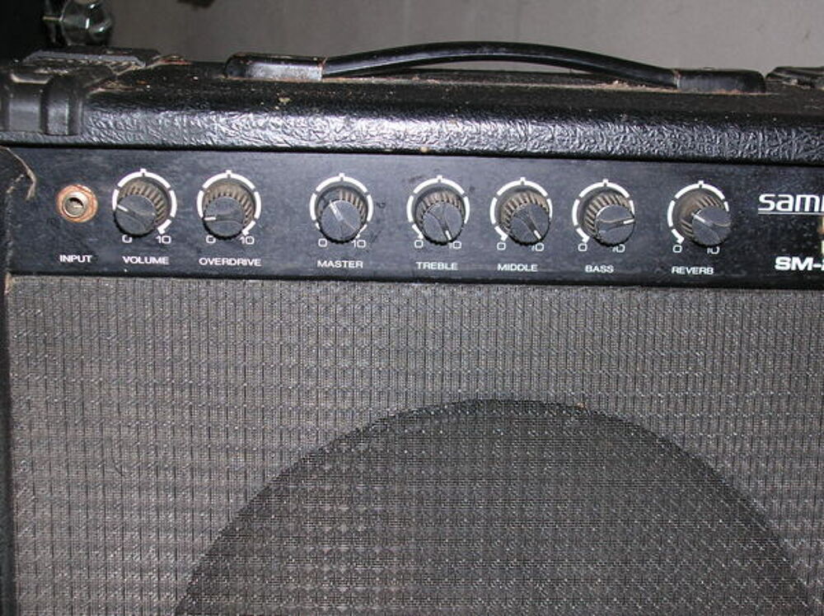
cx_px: 412
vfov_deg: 25.2
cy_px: 308
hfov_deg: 33.3
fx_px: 1379
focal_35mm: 58
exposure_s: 1/60.1
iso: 50
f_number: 3.5
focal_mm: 9.6
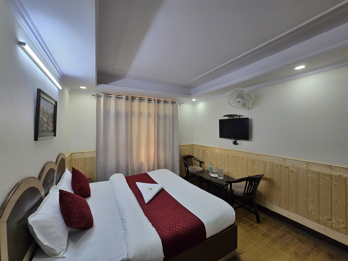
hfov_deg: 106.2
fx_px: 131
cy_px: 130
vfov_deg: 89.9
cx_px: 174
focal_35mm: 13
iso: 100
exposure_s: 1/50
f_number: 2.2
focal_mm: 2.2
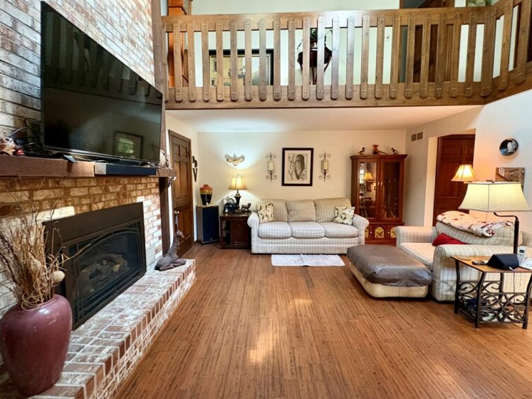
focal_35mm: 15
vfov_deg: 81.7
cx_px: 260
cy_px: 197
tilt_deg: -5.7
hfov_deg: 98.2
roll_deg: +1.1
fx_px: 230
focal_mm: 2.22
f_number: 2.2
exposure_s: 1/40
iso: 640
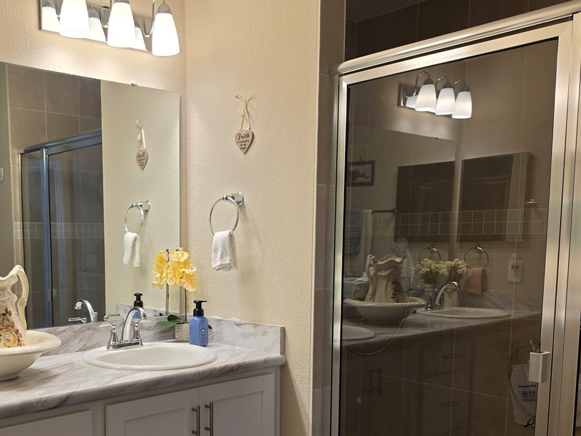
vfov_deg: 38.7
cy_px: 325
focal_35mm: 36
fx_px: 604
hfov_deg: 50.1
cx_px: 178
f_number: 1.4
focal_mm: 6.5
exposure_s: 1/120
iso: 40
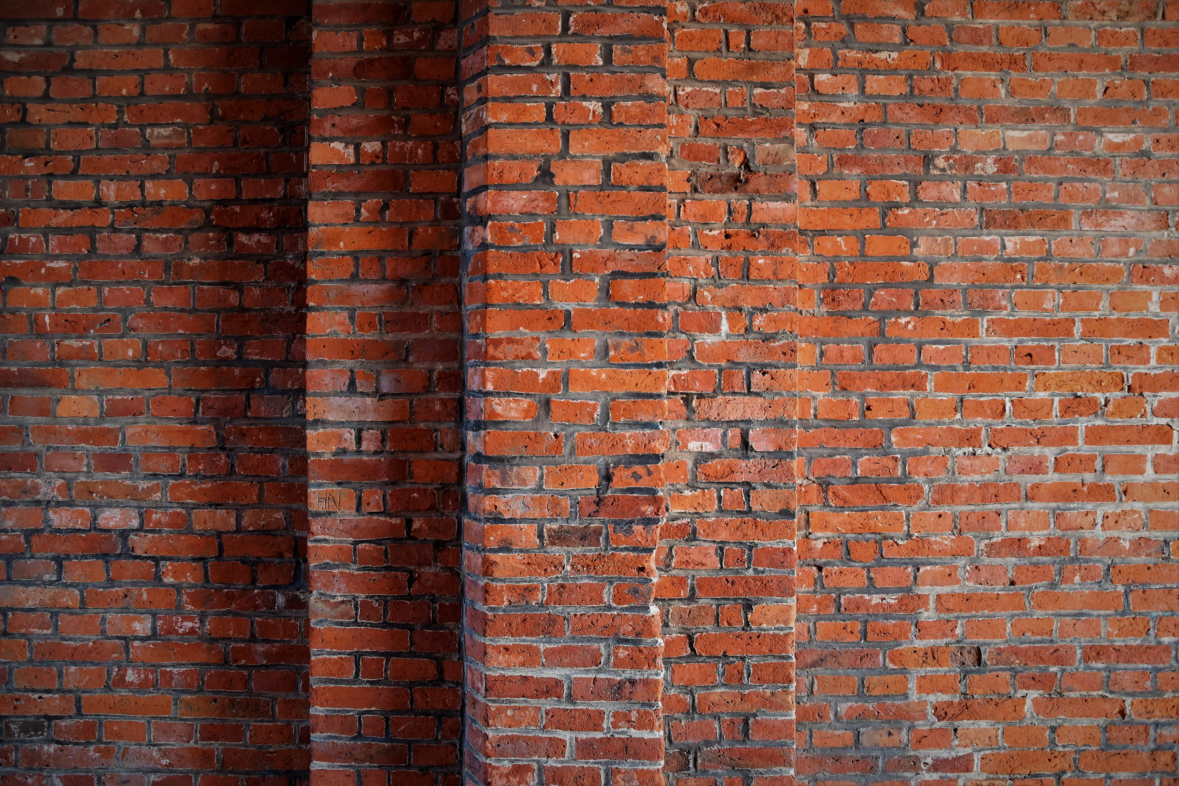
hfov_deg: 59.5
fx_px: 1032
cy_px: 393
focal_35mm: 32
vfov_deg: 41.7
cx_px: 590
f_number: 4
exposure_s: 1/60
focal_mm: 21
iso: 500
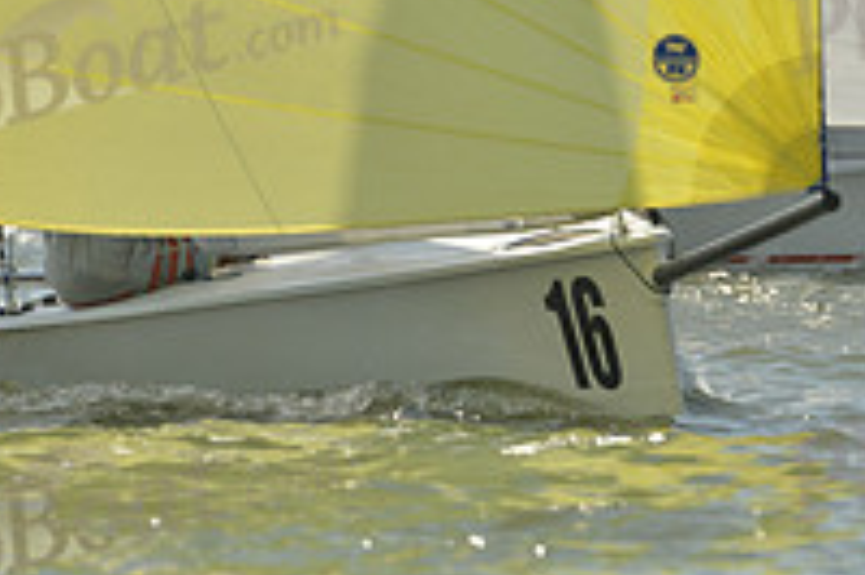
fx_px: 27849
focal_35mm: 1160
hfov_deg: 1.8
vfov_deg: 1.2
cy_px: 249
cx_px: 567
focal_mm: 400
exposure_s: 1/1250
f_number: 5.6
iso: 200
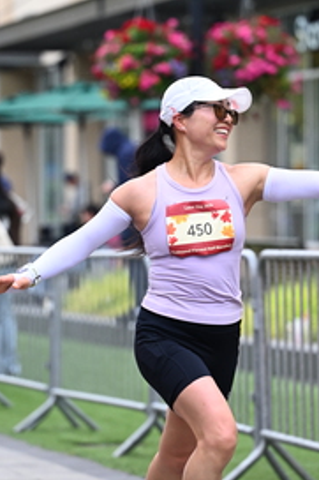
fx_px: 3101
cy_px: 217
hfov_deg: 5.9
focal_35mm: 233
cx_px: 158
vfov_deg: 8.8
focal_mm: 115
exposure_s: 1/1600
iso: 1000
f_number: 2.8
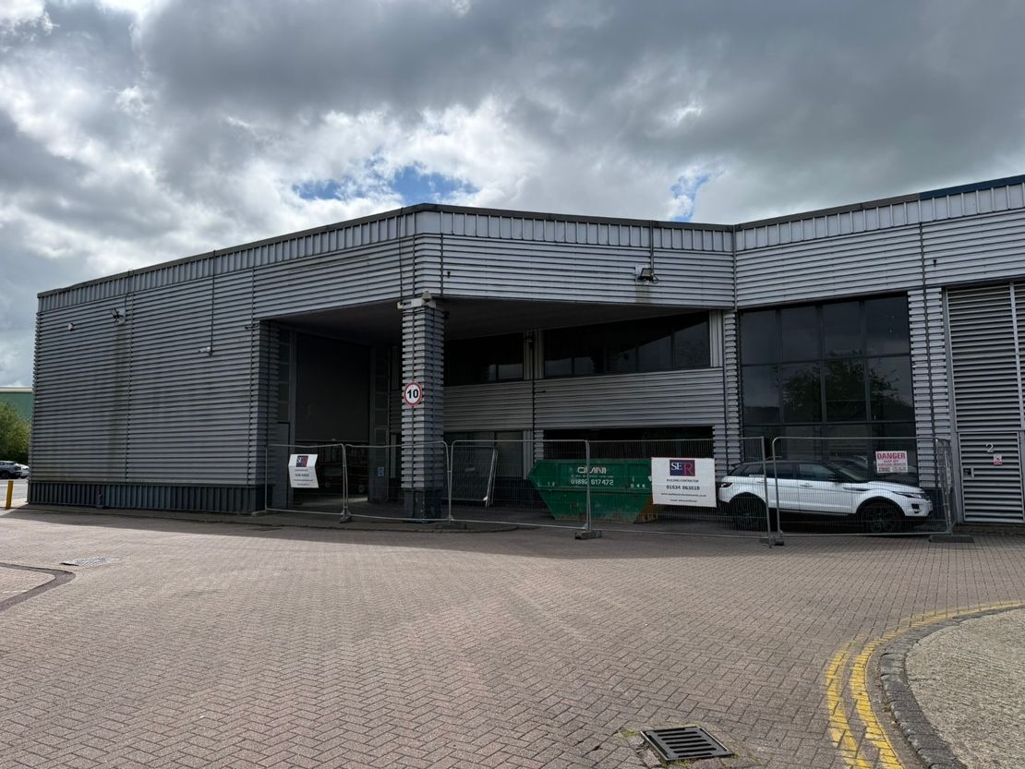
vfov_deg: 56.8
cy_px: 384
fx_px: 711
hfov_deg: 71.6
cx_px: 512
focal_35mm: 24
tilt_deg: +5.7
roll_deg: +0.5
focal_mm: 6.76
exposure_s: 1/8130
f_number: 1.78
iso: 100
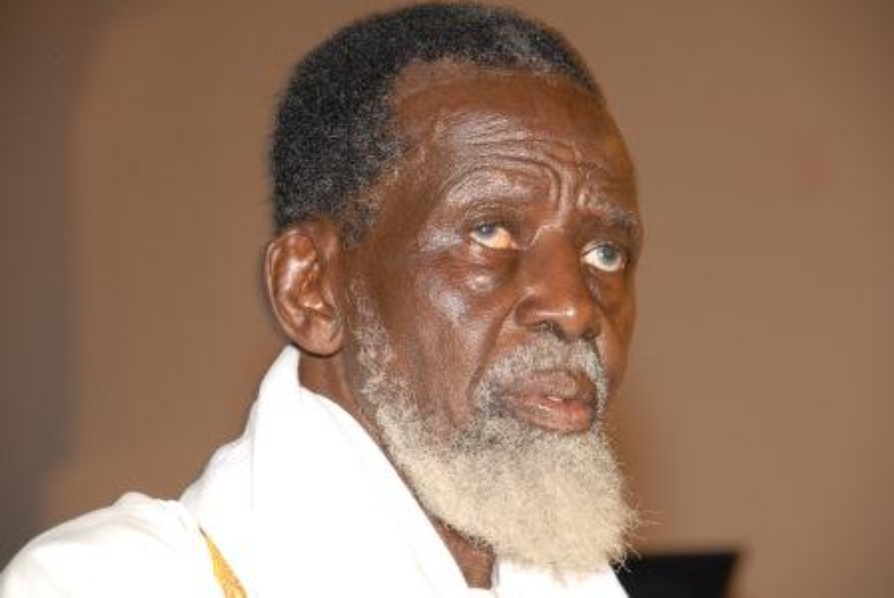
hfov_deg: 11.8
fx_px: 4327
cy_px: 299
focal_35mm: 174
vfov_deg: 7.9
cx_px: 447
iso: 640
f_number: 6.3
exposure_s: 1/60
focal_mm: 116
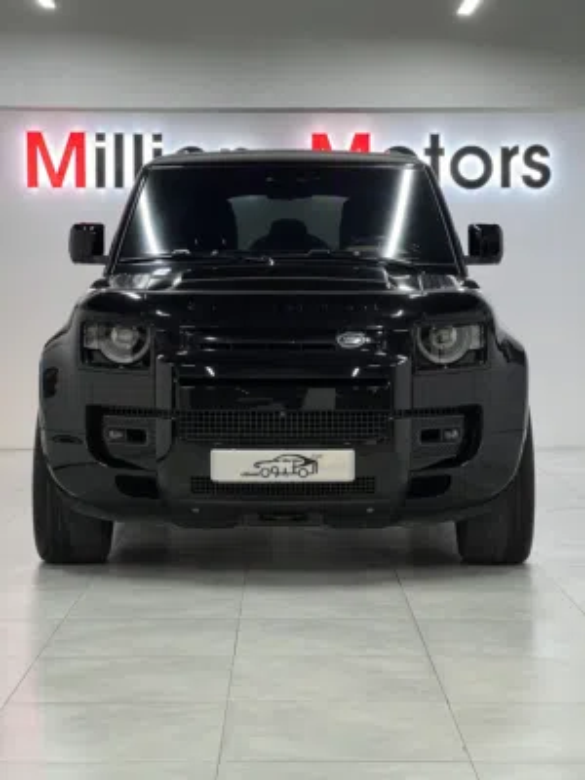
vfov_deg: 25.3
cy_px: 390
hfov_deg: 19.1
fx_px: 1735
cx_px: 292
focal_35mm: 77
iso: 640
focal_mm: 9
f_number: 2.8
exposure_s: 1/50
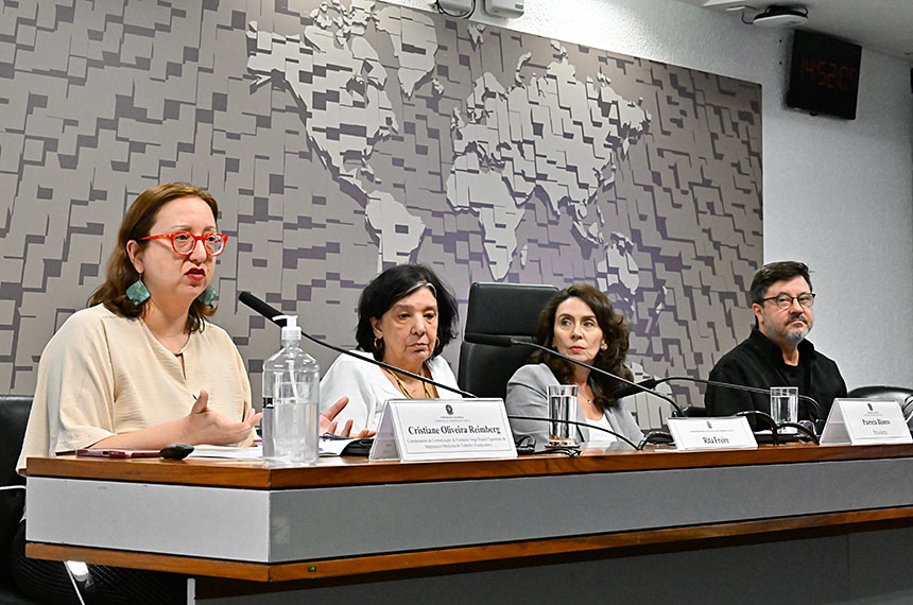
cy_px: 302
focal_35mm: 78
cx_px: 456
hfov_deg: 26.0
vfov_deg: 17.4
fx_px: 1974
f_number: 11
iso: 6400
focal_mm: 78
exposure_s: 1/120
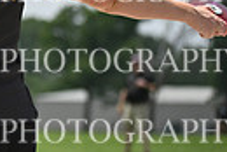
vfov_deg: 3.2
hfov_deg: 4.8
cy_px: 25
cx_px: -9
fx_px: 2677
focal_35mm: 424
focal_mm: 95
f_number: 3.5
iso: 250
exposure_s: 1/5000
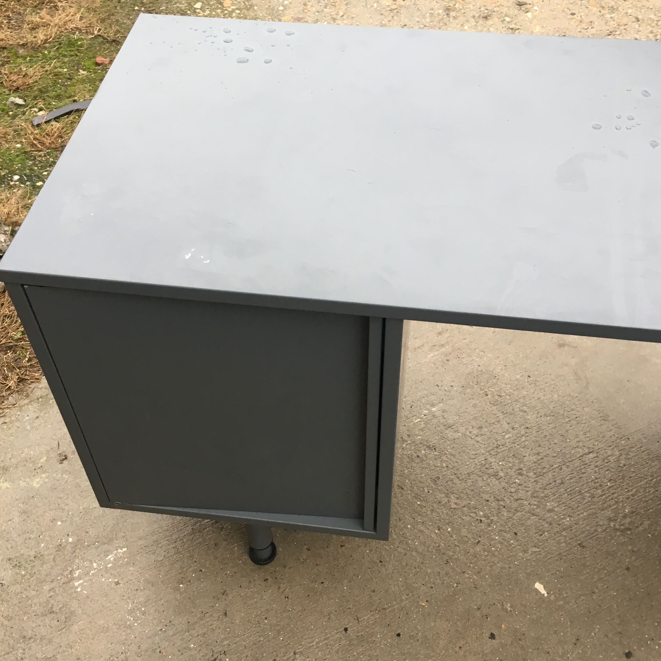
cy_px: 321
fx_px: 843
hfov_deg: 42.8
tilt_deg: -49.2
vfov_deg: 42.8
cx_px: 322
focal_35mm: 39
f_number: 2.2
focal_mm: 4.15
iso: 64
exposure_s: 1/33
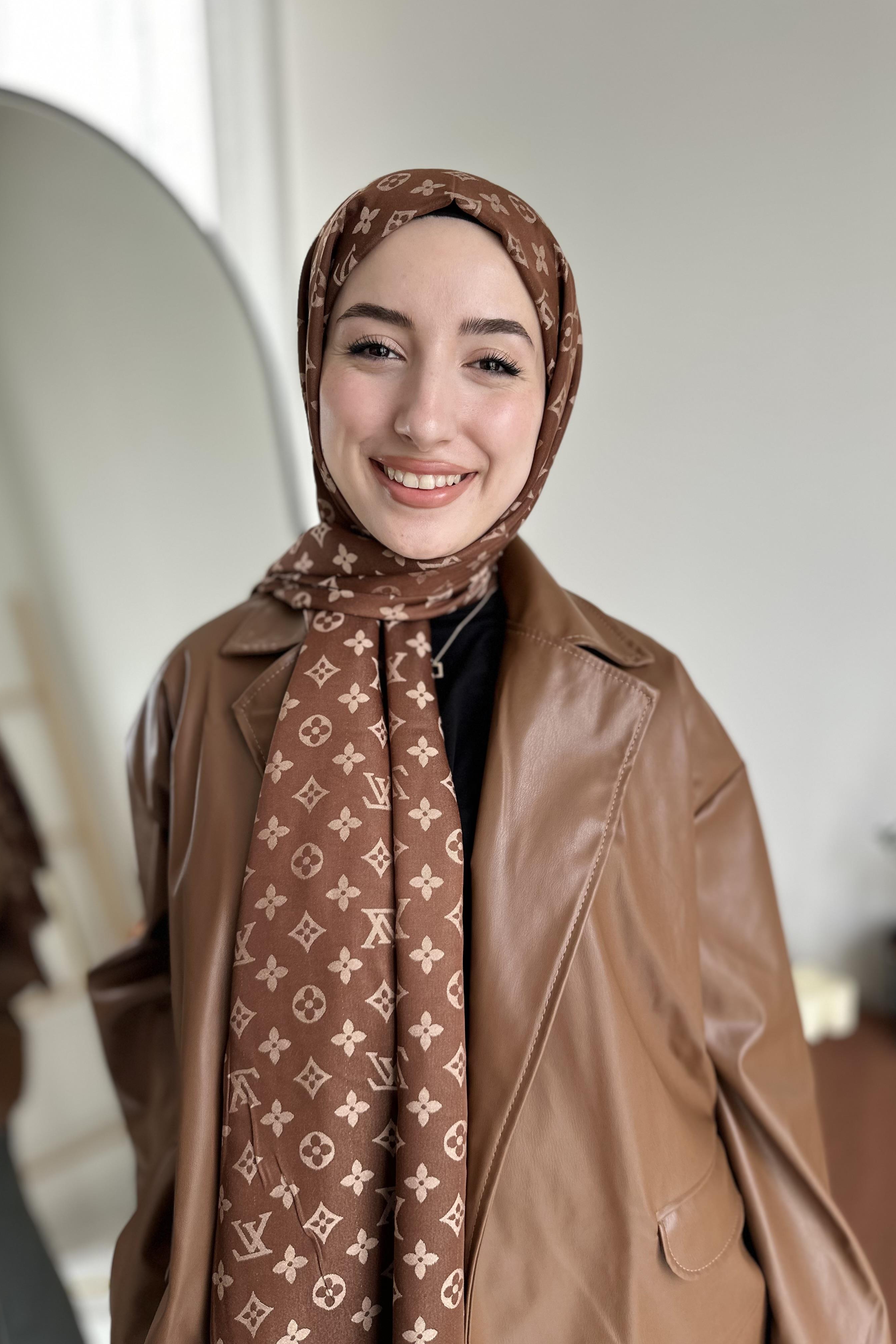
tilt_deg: -12.5
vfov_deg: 71.5
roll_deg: +1.0
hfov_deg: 51.3
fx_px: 933
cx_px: 464
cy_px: 671
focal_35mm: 25
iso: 80
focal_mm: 6.86
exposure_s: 1/121
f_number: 1.78
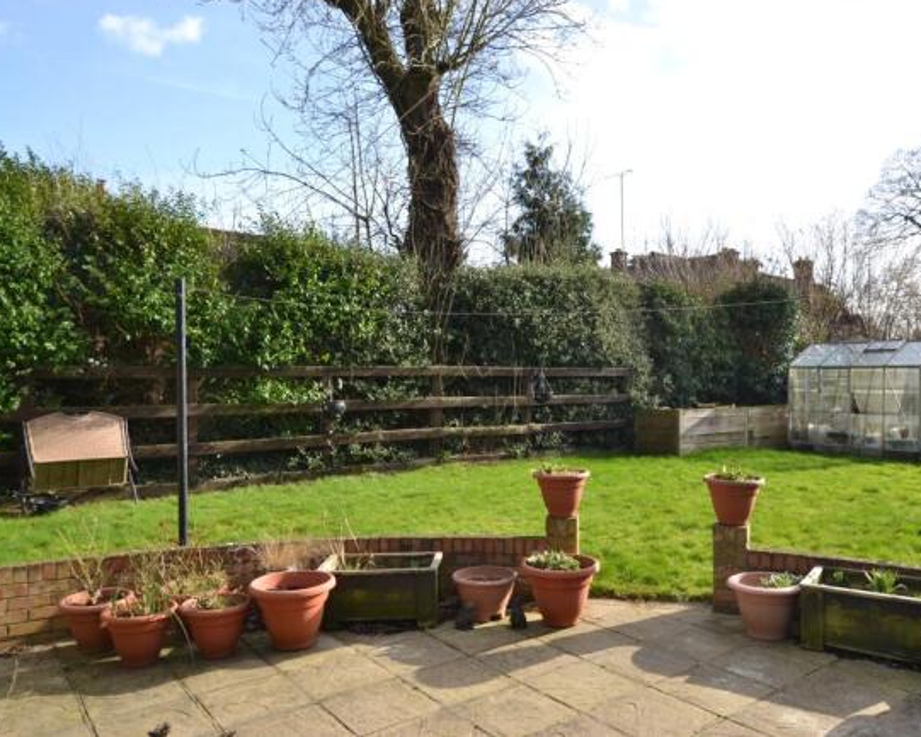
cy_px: 367
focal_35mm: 26
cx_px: 510
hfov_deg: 66.7
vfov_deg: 55.7
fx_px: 697
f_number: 6.3
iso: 100
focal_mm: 15
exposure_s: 1/160
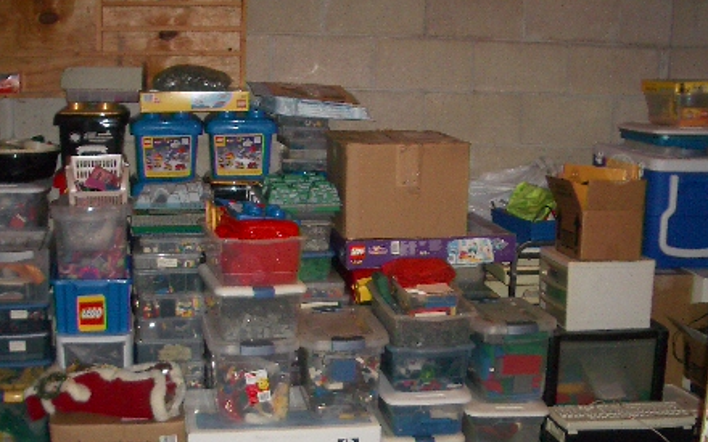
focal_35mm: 54
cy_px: 310
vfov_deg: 23.8
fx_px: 1042
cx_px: 304
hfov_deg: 37.5
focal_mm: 5.8
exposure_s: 1/60
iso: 100
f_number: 2.6
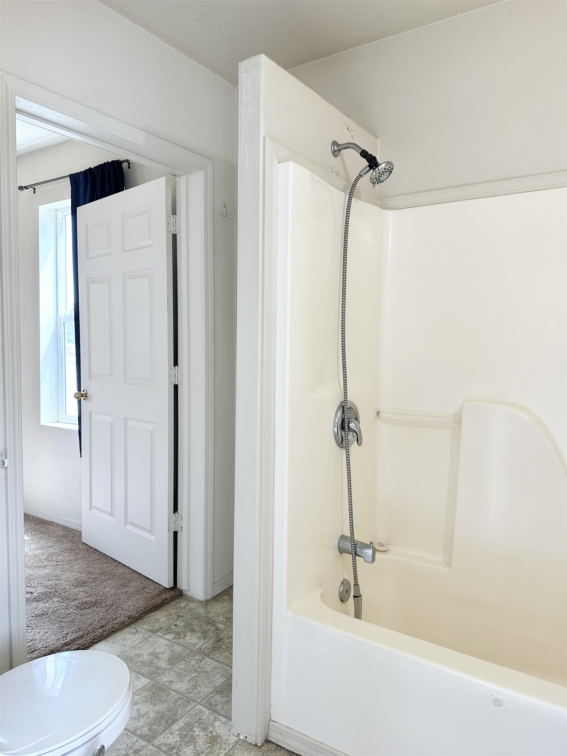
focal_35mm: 24
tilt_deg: -3.2
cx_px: 284
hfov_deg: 56.8
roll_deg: -1.0
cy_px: 378
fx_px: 524
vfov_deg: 71.6
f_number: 1.78
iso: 125
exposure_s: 1/132
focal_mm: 6.86
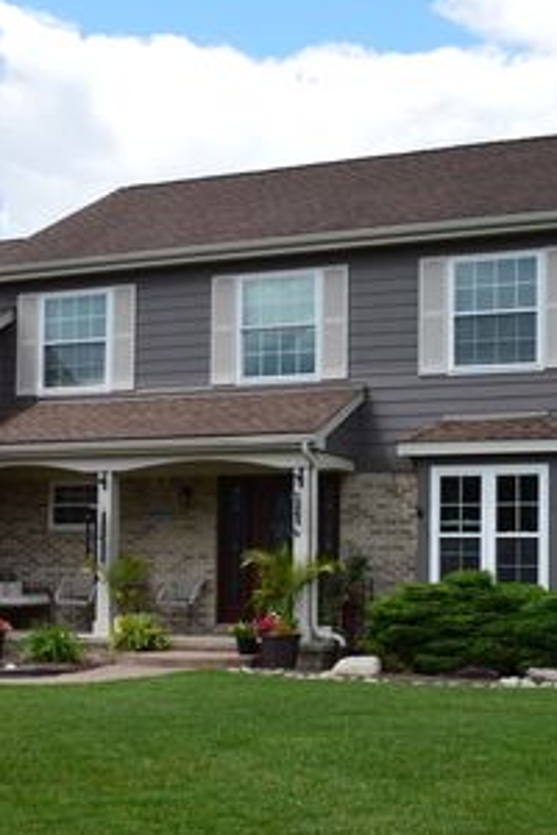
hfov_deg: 26.5
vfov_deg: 39.6
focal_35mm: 50
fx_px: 1160
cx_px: 111
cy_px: 420
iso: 400
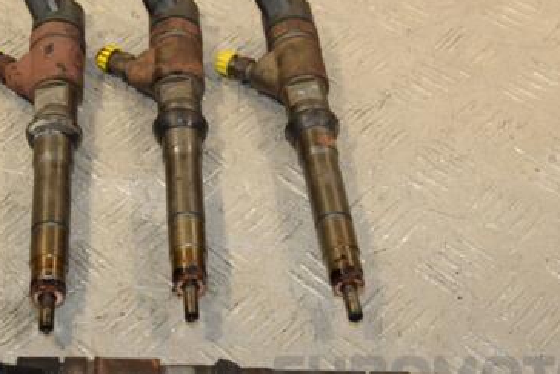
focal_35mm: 94
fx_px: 1463
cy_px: 174
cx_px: 245
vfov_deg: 14.6
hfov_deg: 21.7
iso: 800
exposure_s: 1/200
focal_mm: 38
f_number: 5.6
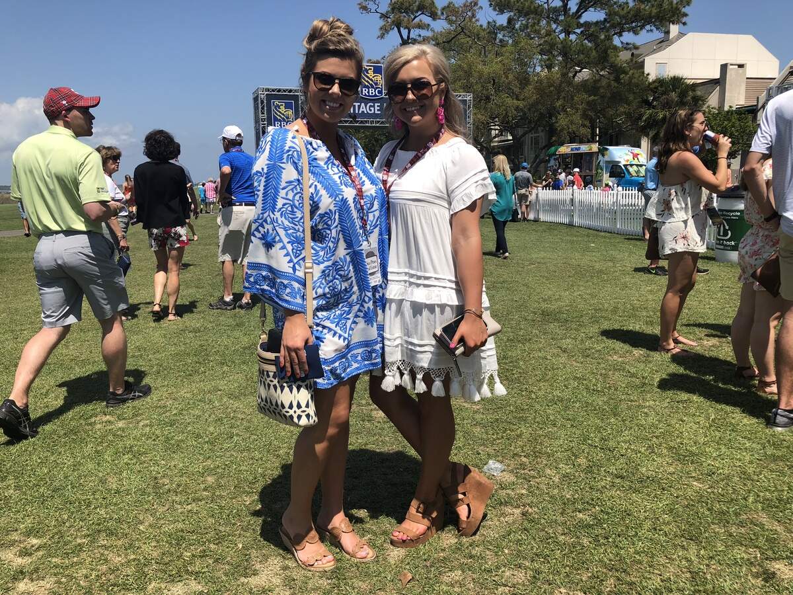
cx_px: 396
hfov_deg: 63.4
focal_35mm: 28
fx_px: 641
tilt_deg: -11.3
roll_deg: +2.0
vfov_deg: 49.7
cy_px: 298
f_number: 1.8
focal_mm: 3.99
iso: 20
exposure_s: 1/2183
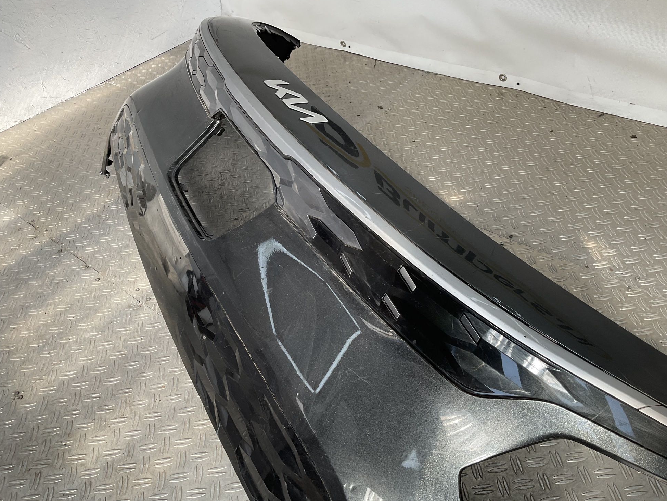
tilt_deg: -45.6
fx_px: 578
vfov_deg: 46.8
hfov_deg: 60.0
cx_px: 331
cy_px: 249
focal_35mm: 30
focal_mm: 3
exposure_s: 1/335
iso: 16
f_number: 1.8
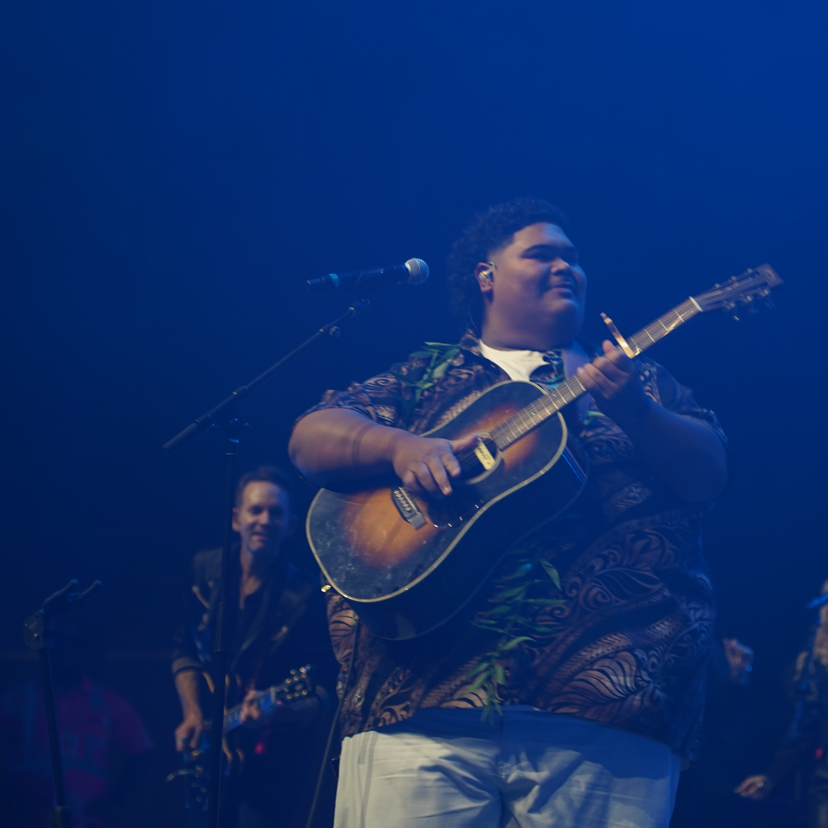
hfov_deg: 14.6
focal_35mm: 119
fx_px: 3220
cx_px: 526
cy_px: 400
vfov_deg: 14.7
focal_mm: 86
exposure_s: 1/100
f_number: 4
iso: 400
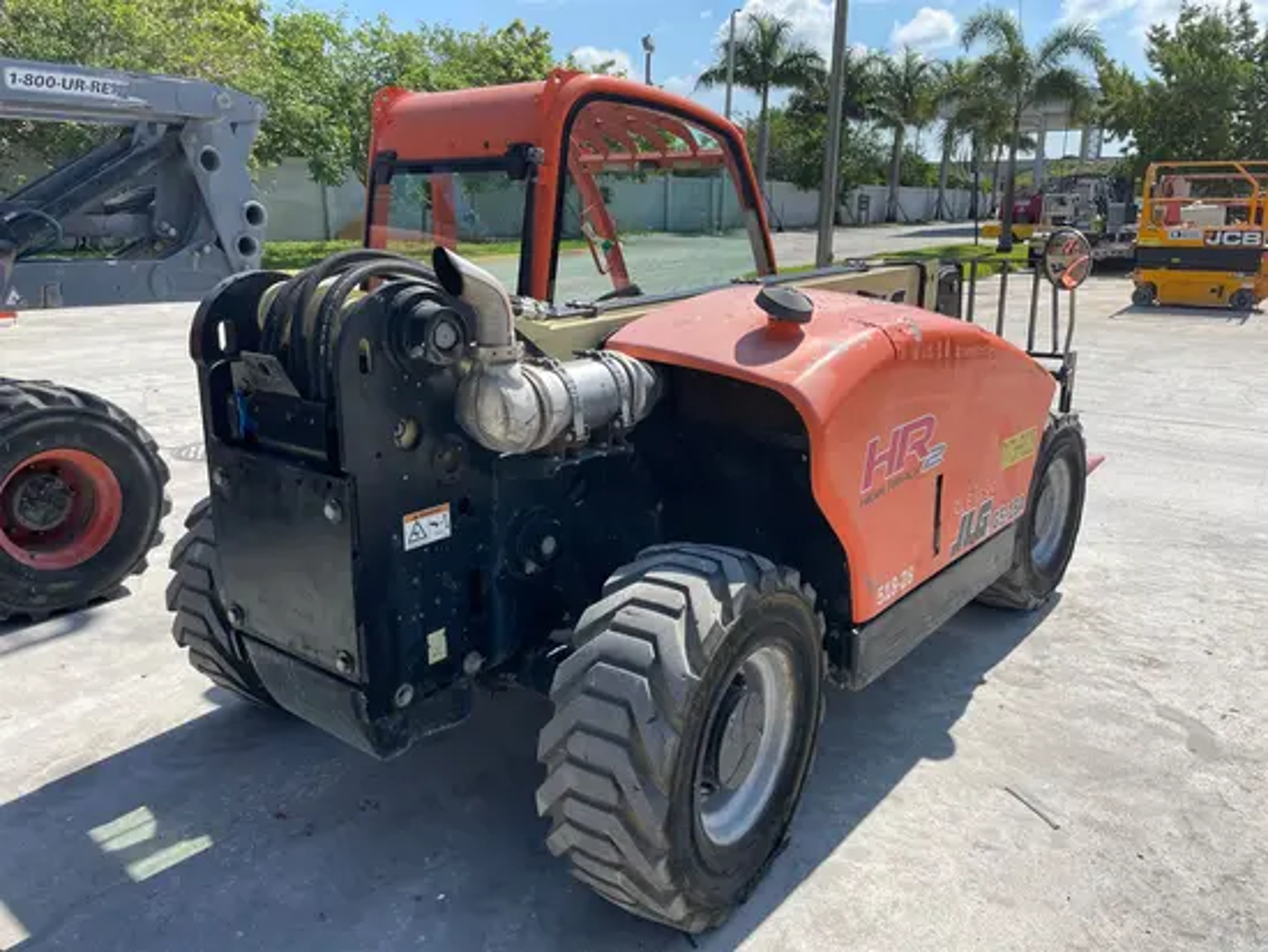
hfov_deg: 67.3
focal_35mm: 26
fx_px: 953
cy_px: 476
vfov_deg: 53.1
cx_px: 634
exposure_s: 1/2681
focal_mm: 4.2
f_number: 1.6
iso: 32
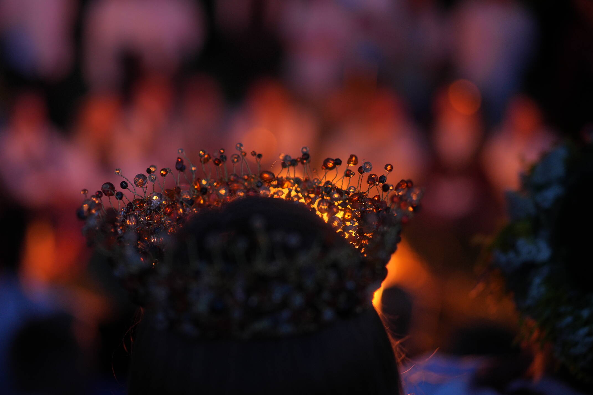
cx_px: 253
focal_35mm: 60
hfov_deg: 33.3
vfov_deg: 22.6
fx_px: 988
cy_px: 230
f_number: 1.4
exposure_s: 1/15
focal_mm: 50
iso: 400
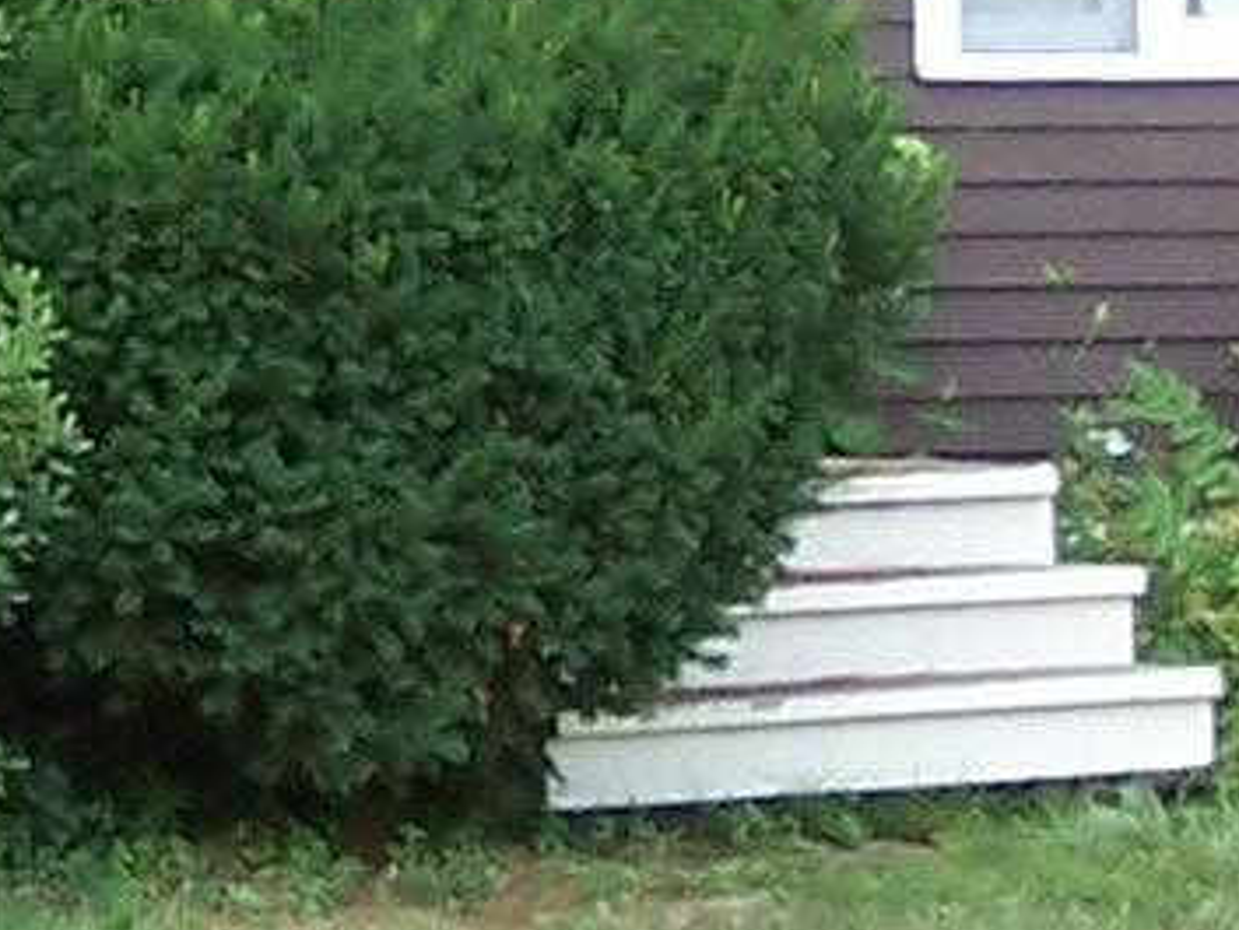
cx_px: -218
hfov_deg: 7.1
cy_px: -60
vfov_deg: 5.4
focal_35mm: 277
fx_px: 9918
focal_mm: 6.3
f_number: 2.8
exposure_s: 1/180
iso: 80
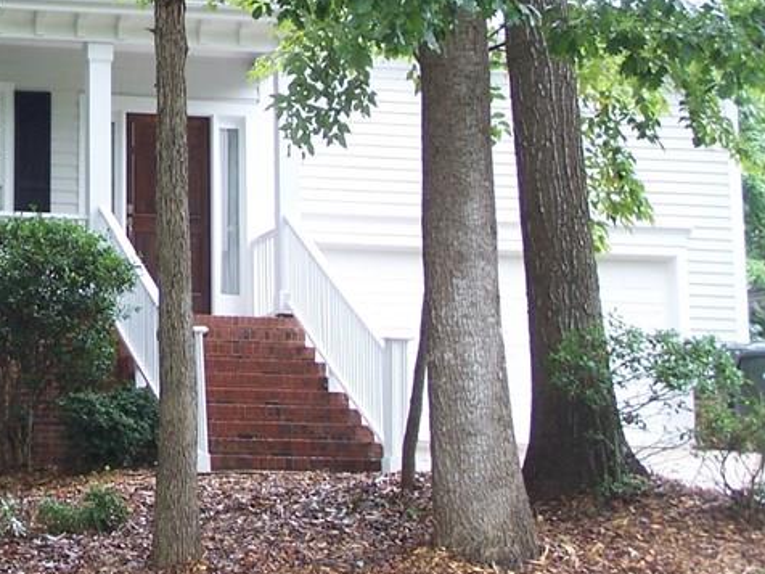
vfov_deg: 11.5
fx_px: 2807
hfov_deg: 15.2
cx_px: -31
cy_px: -6
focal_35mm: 127
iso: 80
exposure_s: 1/45
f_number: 3.1
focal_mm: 9.8
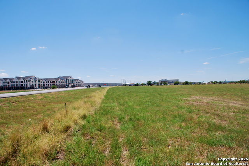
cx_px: 124
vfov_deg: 48.0
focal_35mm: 27
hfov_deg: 67.3
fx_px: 187
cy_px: 83
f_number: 8
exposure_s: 1/250
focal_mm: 18
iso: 100
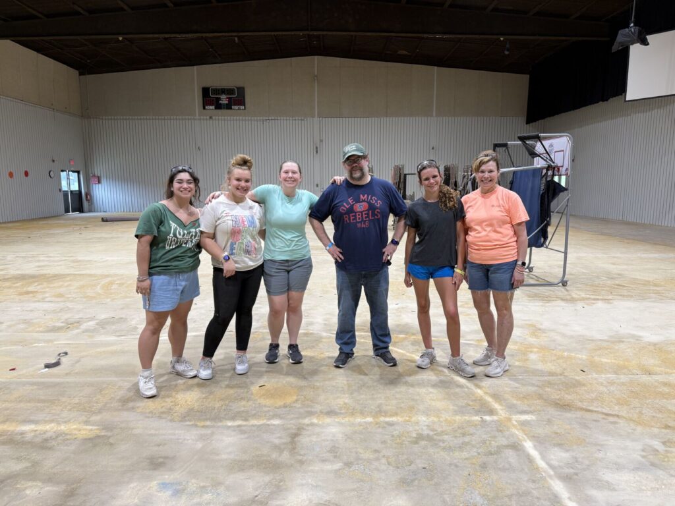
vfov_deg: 56.8
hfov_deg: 71.6
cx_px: 338
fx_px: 468
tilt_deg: -7.9
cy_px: 253
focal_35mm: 24
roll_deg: +0.9
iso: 125
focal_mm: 6.76
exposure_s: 1/60
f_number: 1.78
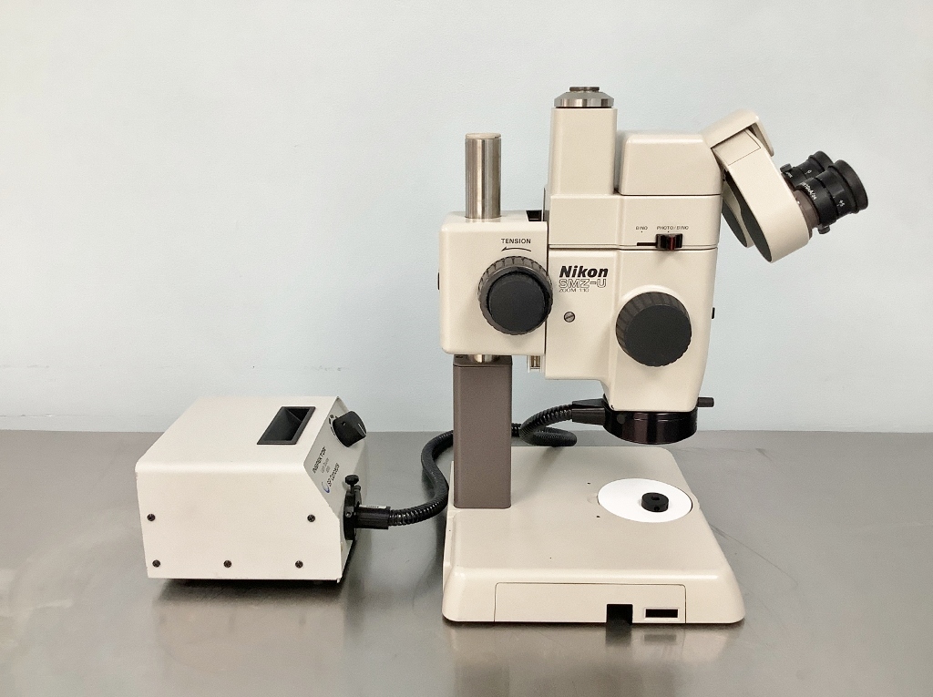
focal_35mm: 31
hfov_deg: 58.4
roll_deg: +0.2
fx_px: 834
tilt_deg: -19.3
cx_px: 466
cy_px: 348
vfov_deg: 45.3
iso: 125
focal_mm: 3.3
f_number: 2.4
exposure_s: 1/60
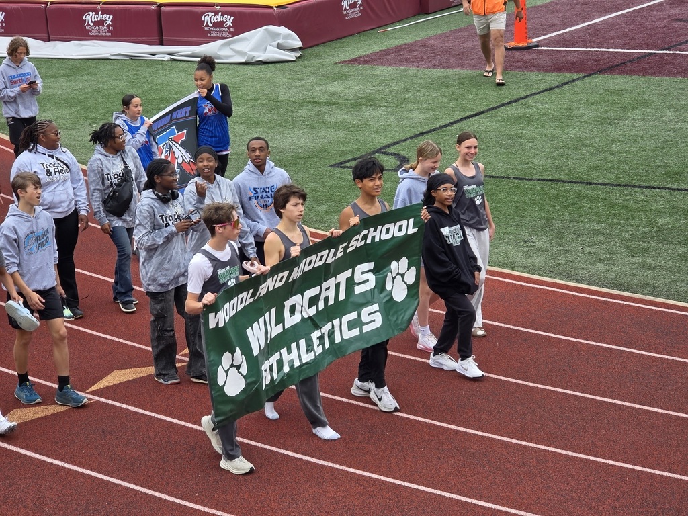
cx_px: 344
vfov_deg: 12.9
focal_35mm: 115
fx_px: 2286
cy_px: 258
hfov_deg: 17.1
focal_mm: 18.6
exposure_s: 1/472
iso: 64
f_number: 3.4
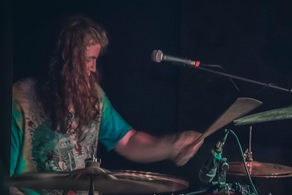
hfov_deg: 25.6
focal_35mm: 79
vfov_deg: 17.3
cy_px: 80
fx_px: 641
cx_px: 188
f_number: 5
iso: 4000
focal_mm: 55
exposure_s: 1/25
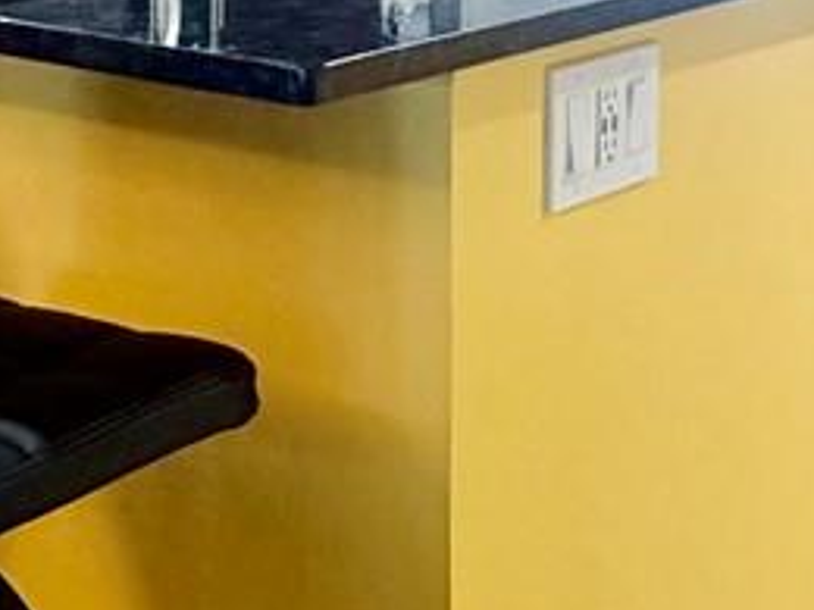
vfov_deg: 15.9
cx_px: 495
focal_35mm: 86
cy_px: -282
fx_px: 2022
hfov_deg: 22.7
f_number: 2.2
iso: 200
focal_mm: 2.22
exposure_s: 1/60
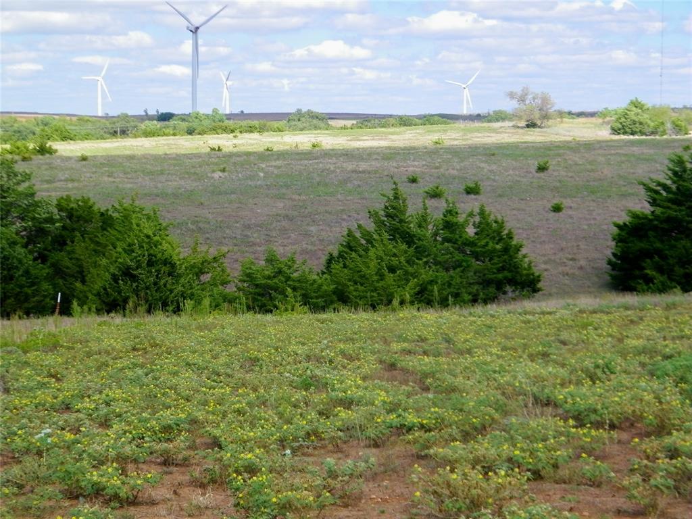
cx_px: 346
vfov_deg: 17.4
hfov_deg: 23.0
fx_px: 1699
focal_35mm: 85
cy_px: 260
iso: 100
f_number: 9
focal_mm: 15.1
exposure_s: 1/200
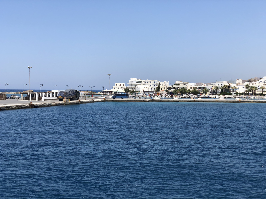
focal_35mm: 52
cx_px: 133
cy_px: 100
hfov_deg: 36.8
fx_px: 400
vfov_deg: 28.0
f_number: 2.4
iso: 16
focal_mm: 6
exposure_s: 1/1230
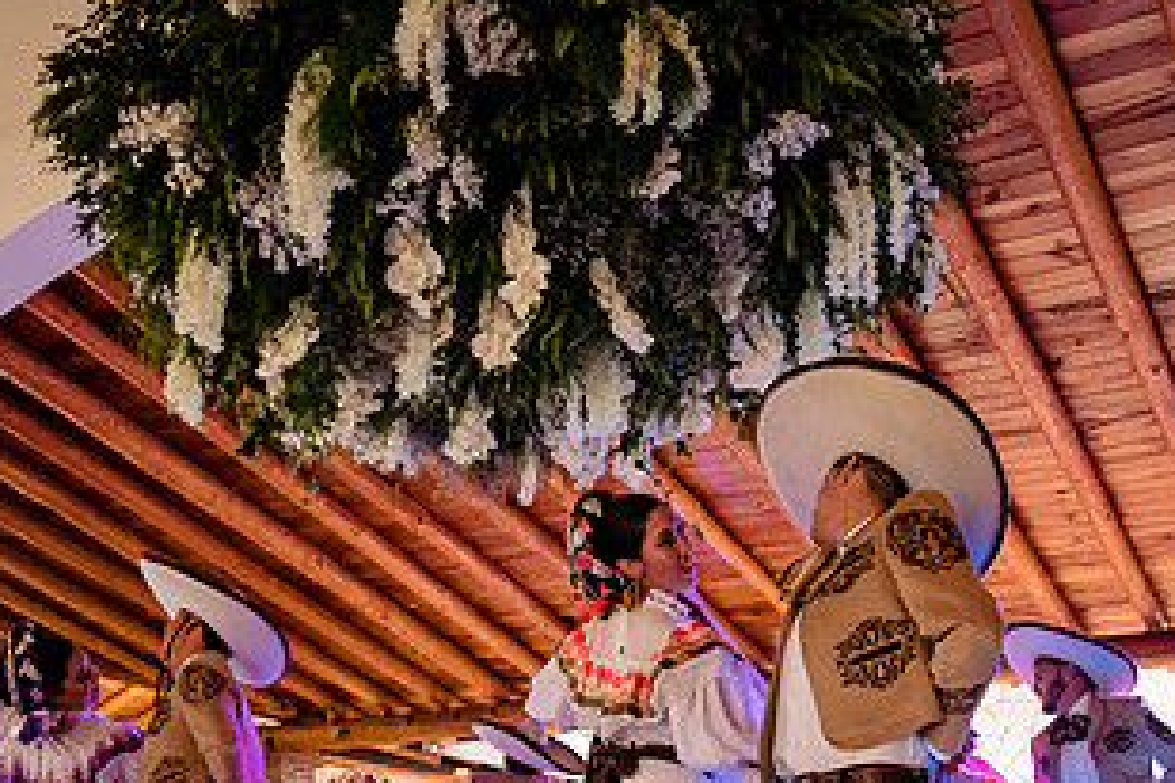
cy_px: 682
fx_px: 1469
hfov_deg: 43.6
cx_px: 631
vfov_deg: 28.9
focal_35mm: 45
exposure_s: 1/250
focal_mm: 24
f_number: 4
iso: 5000
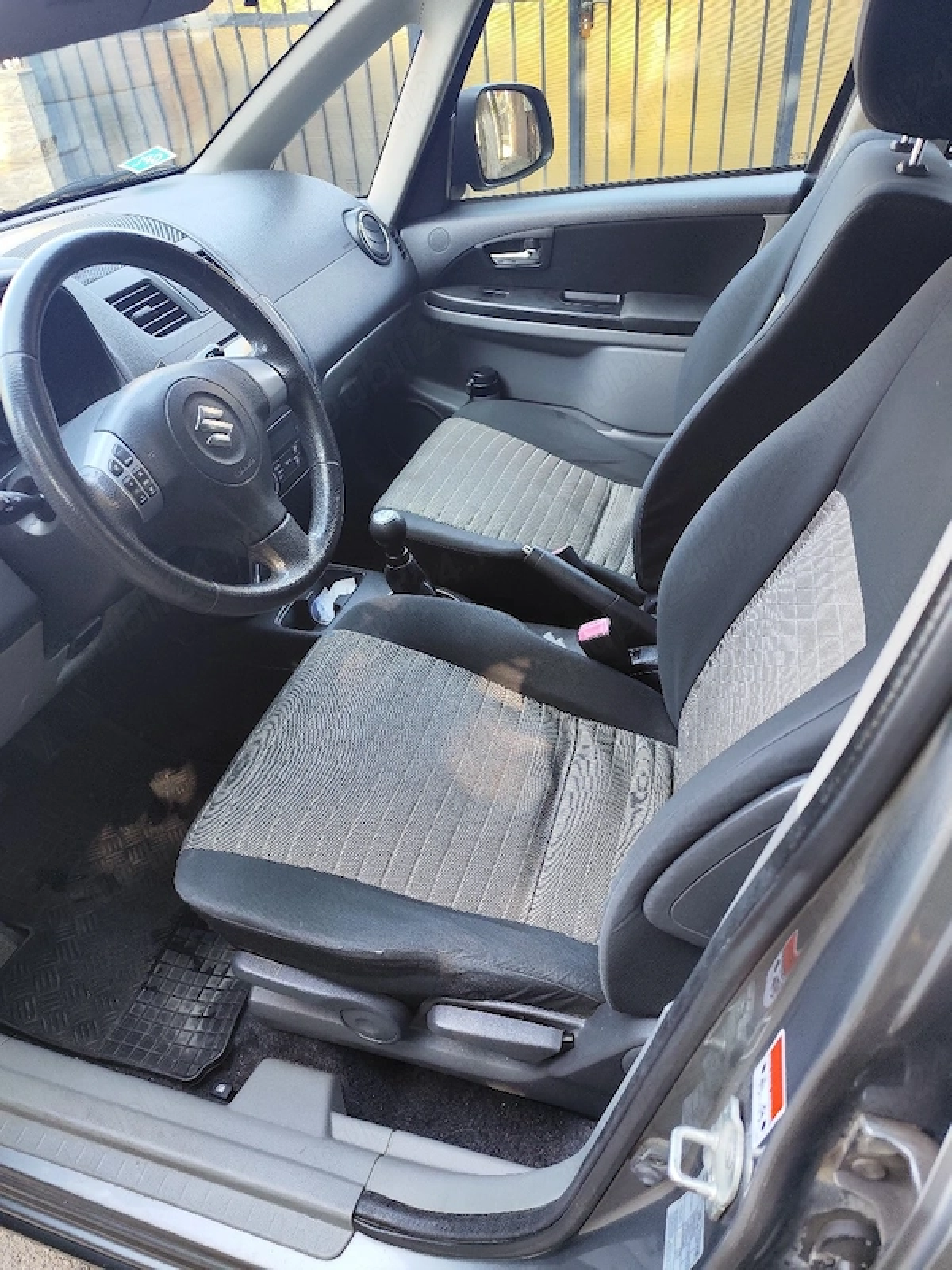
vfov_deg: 73.9
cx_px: 476
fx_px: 843
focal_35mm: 23
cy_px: 635
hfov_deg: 58.9
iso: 200
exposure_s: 1/100
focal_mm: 6.14
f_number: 1.65
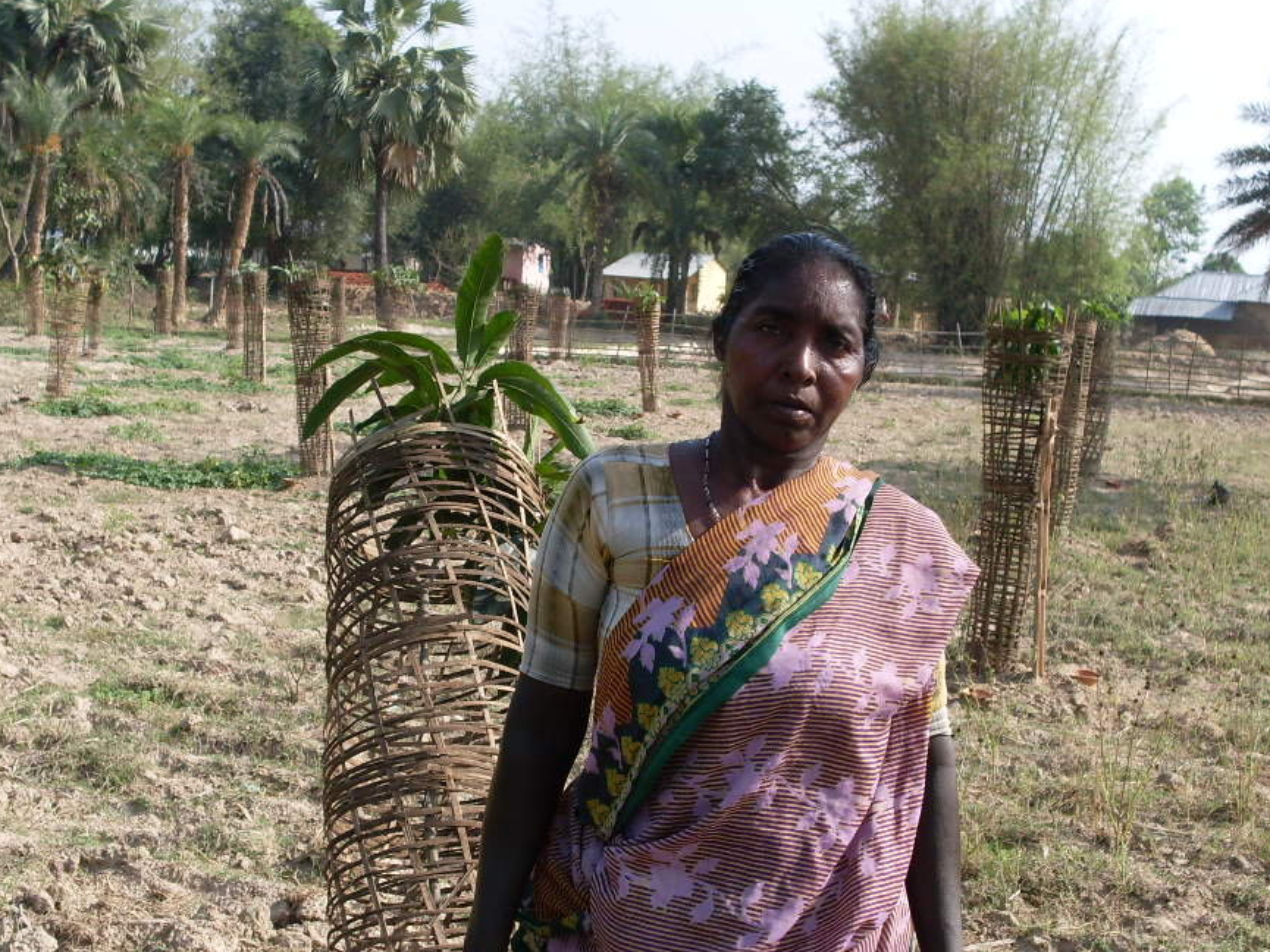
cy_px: 508
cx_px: 627
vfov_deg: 25.2
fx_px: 2128
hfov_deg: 33.2
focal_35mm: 58
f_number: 3.1
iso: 80
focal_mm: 8.1
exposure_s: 1/500
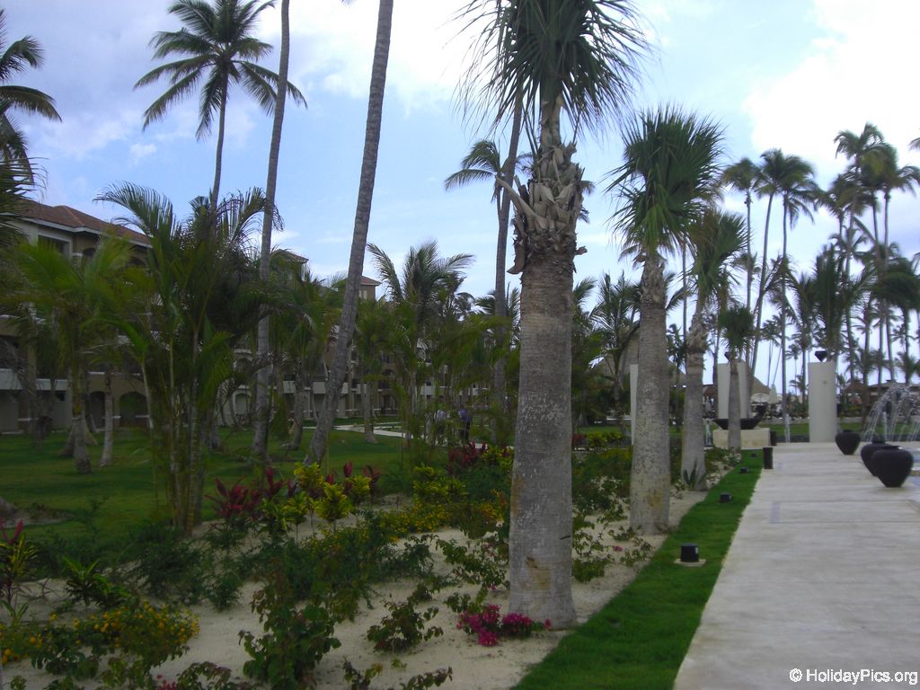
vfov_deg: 37.7
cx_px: 460
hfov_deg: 49.0
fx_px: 1010
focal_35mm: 38
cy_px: 345
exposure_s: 1/125
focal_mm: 6.2
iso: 100
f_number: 8
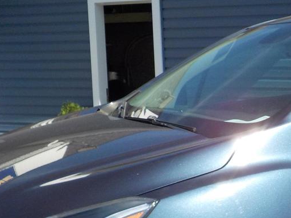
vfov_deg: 19.3
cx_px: 306
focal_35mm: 75
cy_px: 190
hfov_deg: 24.5
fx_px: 630
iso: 125
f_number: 3.3
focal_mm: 4.1
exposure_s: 1/1000
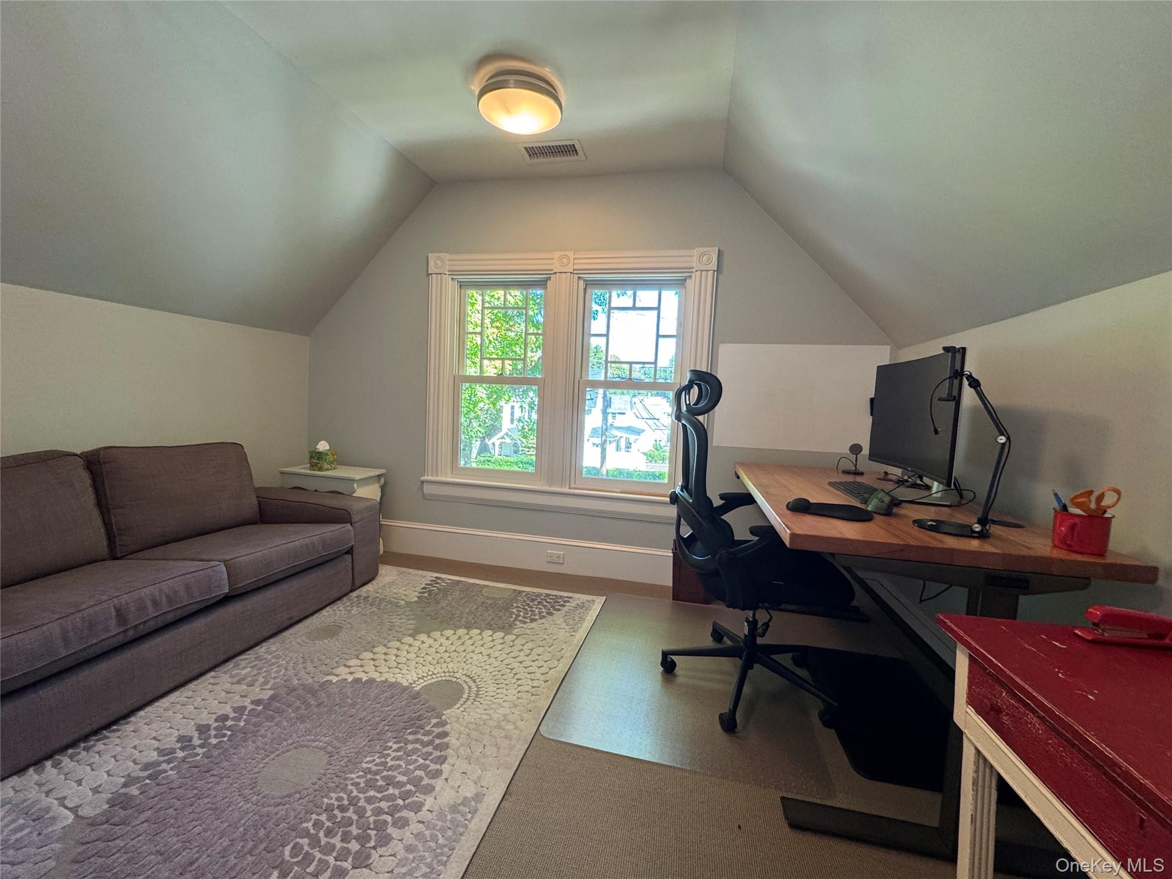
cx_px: 586
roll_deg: -3.0
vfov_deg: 85.7
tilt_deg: -4.6
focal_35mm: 14
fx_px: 474
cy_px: 440
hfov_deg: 102.1
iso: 200
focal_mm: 2.22
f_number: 2.2
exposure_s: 1/120
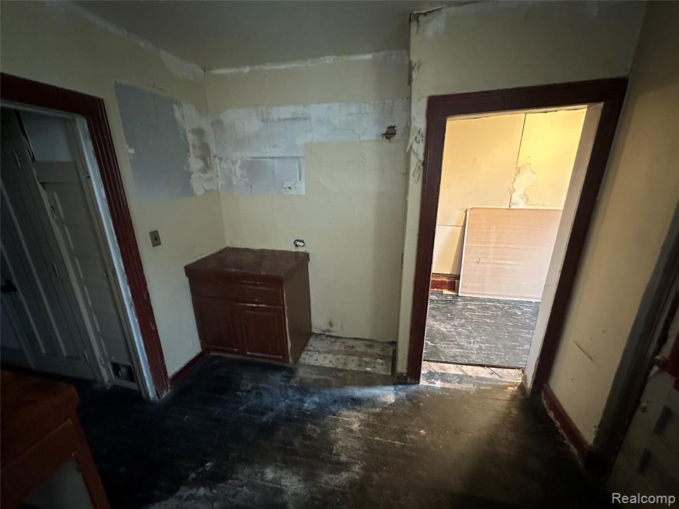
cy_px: 254
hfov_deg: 102.1
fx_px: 275
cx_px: 340
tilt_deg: -17.4
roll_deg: +0.2
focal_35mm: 14
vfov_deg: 85.7
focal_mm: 2.22
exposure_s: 1/40
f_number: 2.2
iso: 1000
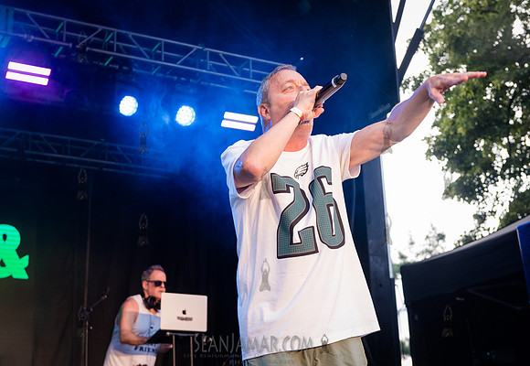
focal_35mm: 61
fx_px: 902
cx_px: 250
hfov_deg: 32.7
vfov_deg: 22.9
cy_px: 179
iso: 2000
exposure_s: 1/640
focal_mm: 58
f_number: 4.5
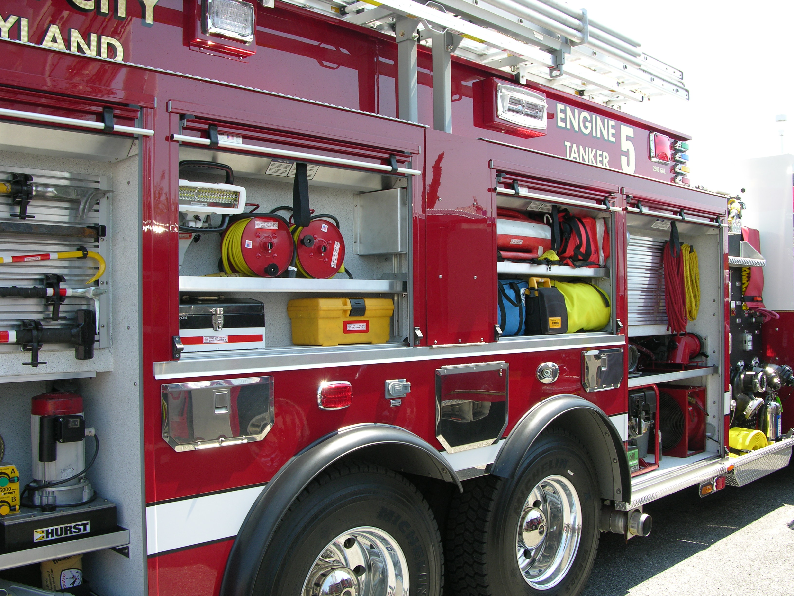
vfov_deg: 40.7
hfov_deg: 52.6
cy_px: 298
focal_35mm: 35
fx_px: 803
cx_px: 397
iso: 50
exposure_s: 1/94.8
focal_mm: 8.9
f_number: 4.5
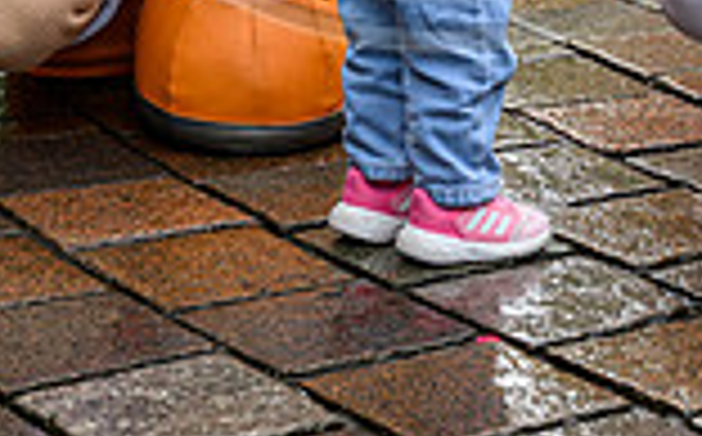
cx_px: 441
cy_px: -416
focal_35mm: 163
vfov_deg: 7.7
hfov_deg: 12.9
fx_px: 3114
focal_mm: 43
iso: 500
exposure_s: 1/500
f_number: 4.5
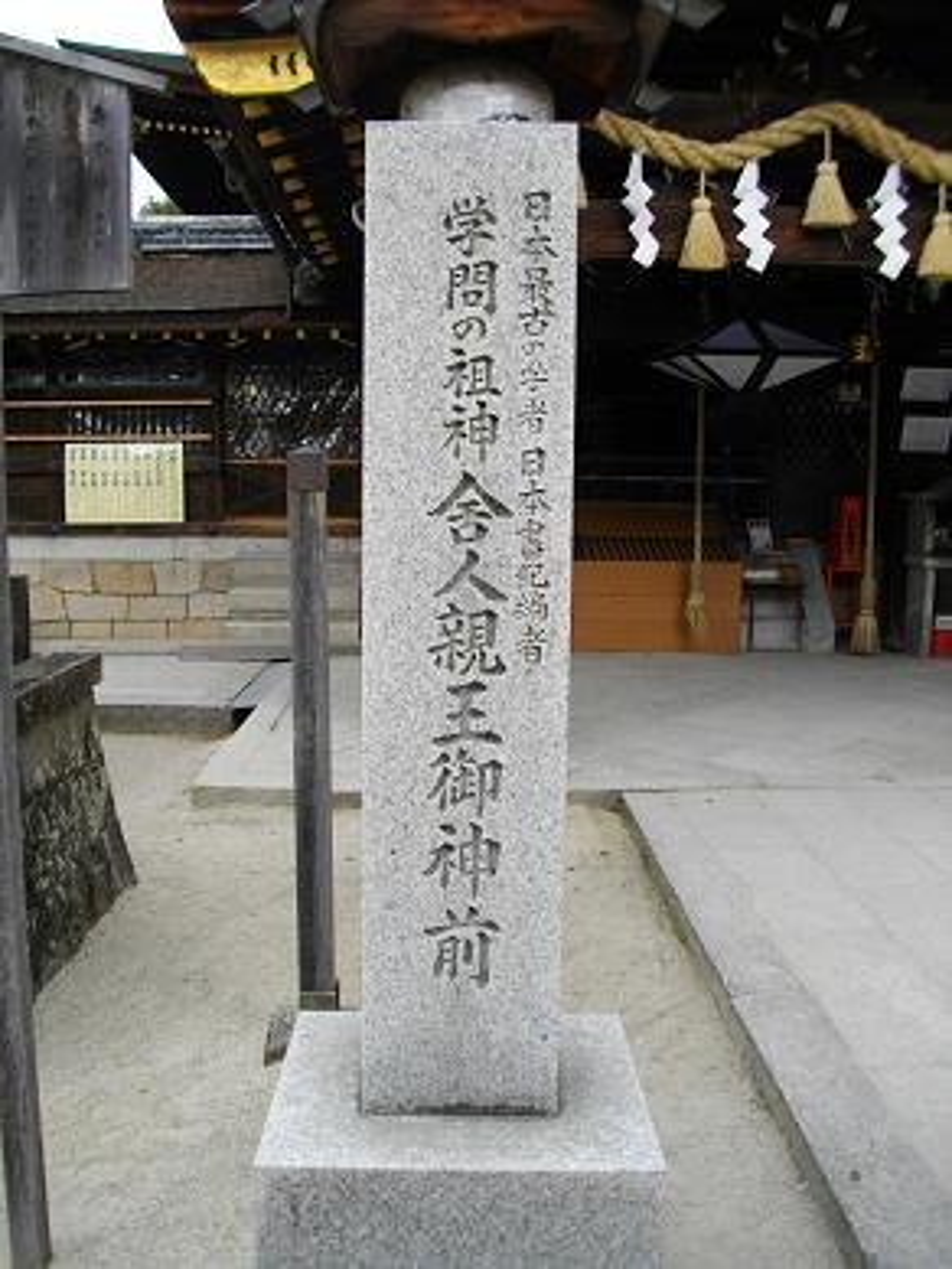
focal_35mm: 32
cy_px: 634
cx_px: 476
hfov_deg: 44.2
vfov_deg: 56.8
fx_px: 1173
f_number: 2.9
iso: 100
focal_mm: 5.7
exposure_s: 1/400
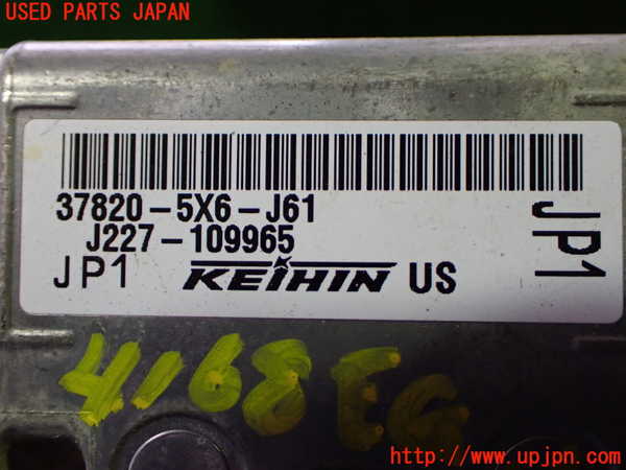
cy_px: 235
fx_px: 741
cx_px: 313
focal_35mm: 41
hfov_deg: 45.8
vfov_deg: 35.1
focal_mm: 7.31
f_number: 2.8
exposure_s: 1/125
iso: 800
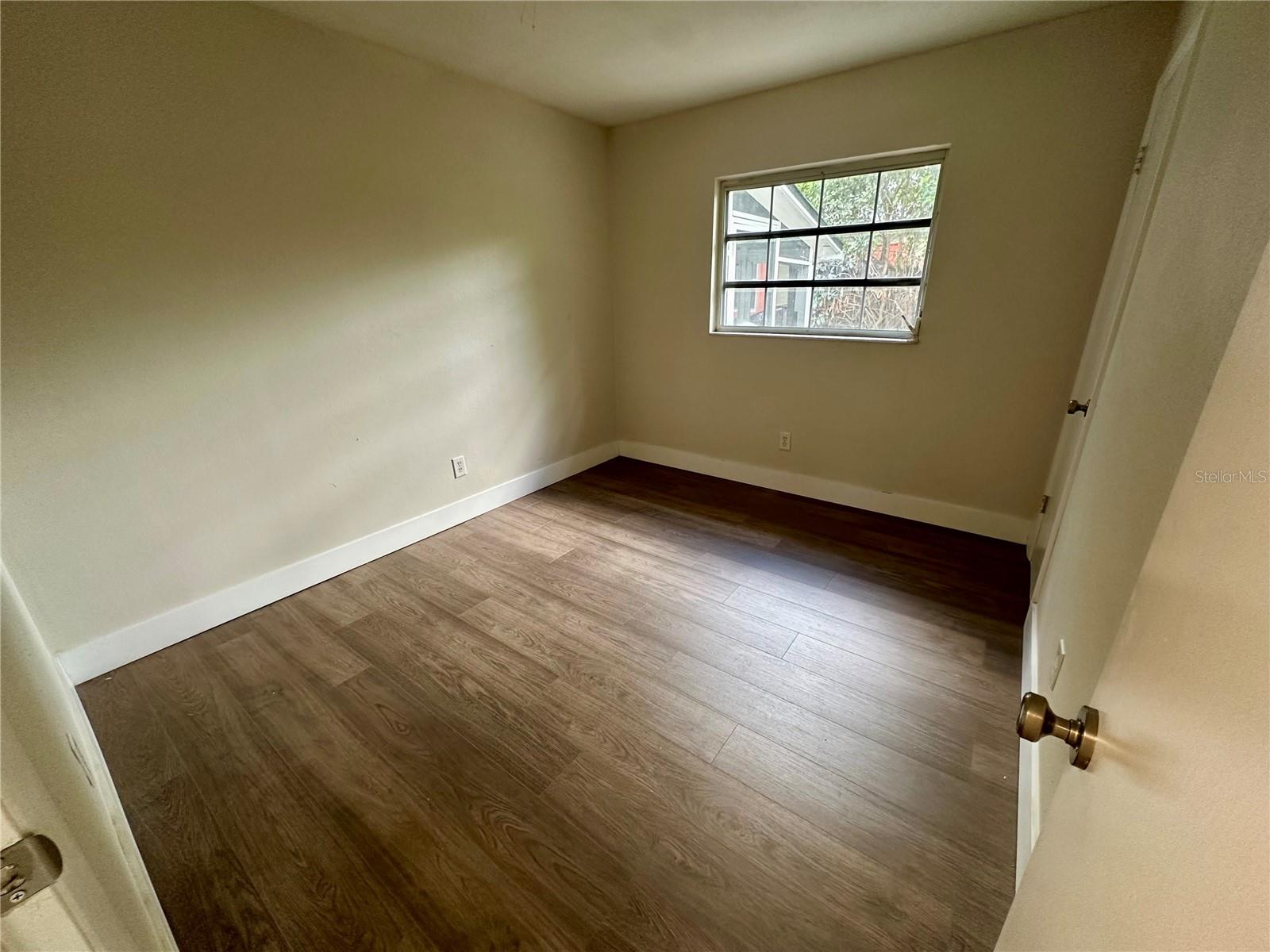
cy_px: 476
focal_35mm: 14
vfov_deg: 85.7
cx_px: 635
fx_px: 514
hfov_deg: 102.1
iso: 200
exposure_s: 1/60
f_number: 2.2
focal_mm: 2.22
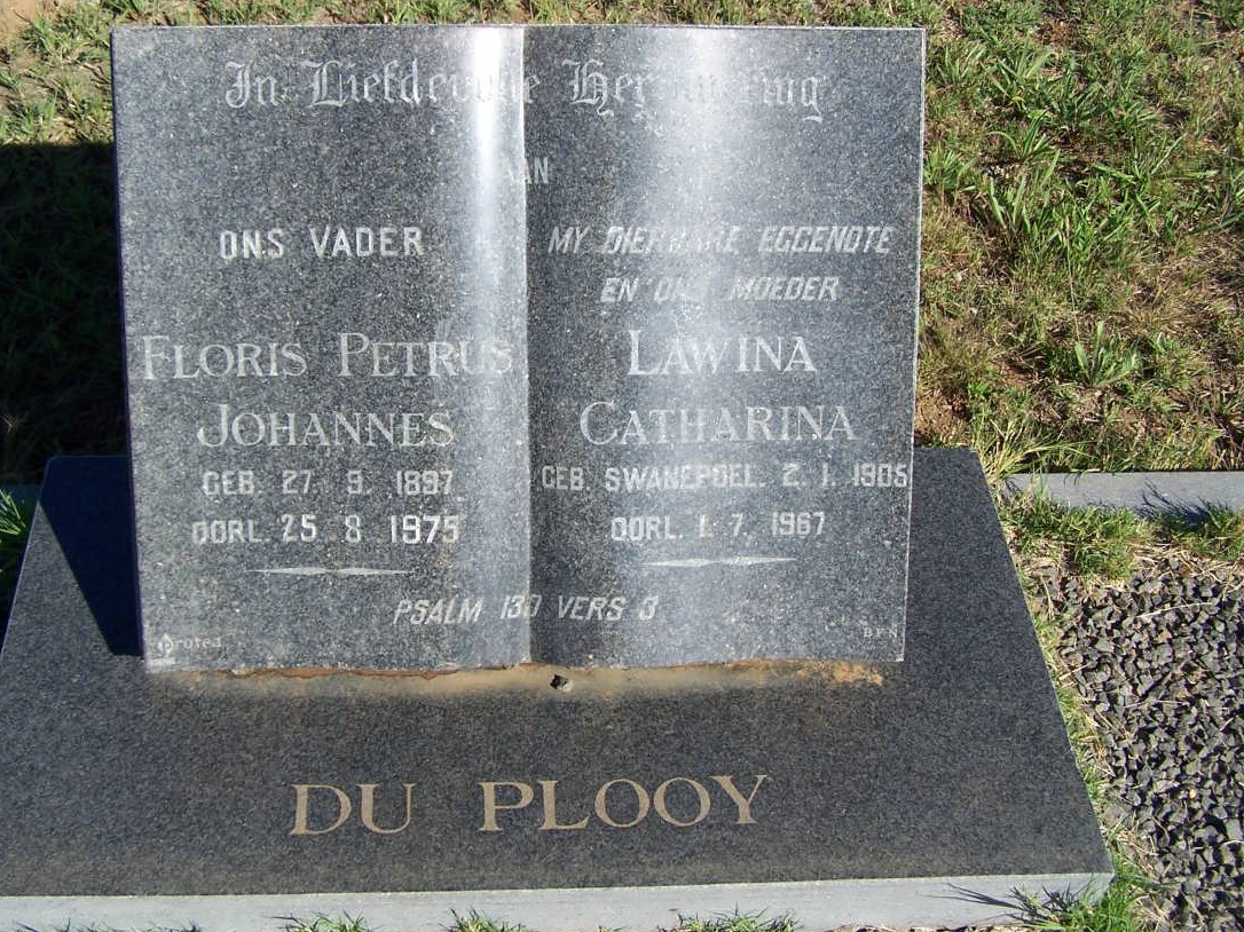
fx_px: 1509
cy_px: 435
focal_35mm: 42
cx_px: 584
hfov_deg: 44.8
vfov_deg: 34.3
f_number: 4
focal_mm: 6.3
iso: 80
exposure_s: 1/750
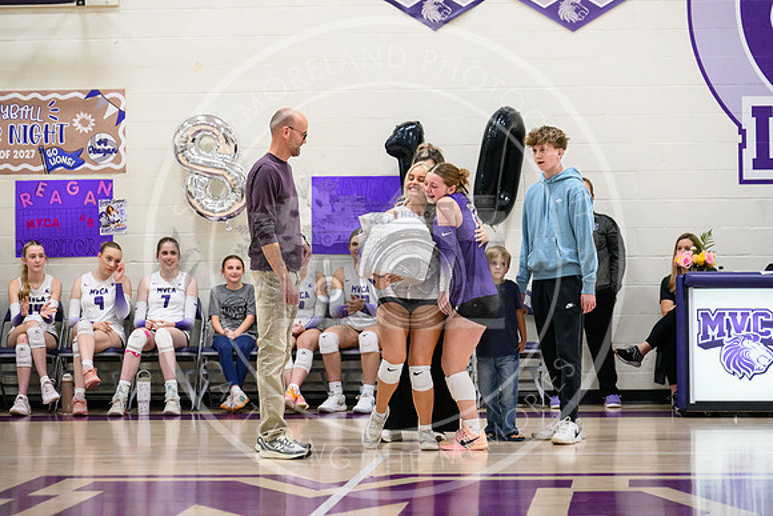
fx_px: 2362
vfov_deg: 12.5
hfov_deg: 18.6
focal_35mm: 110
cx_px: 386
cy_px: 258
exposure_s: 1/640
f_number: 3.5
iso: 8000
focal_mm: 110
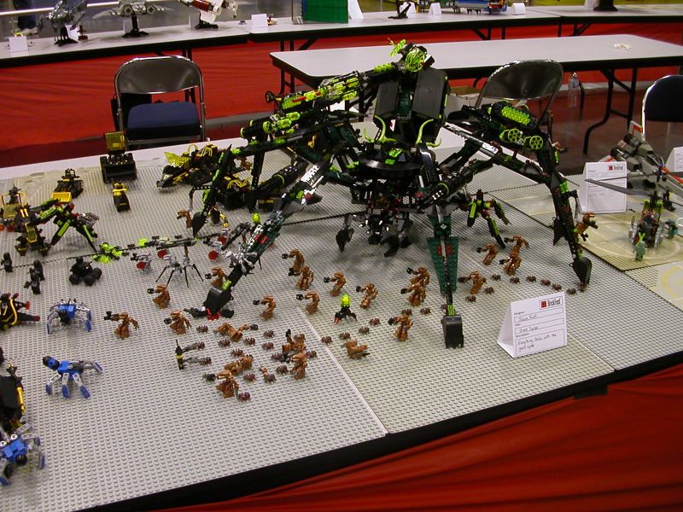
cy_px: 256
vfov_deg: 38.7
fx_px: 730
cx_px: 342
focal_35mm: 37
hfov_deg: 50.1
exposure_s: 1/15.2
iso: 100
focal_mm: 5.6
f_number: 2.7
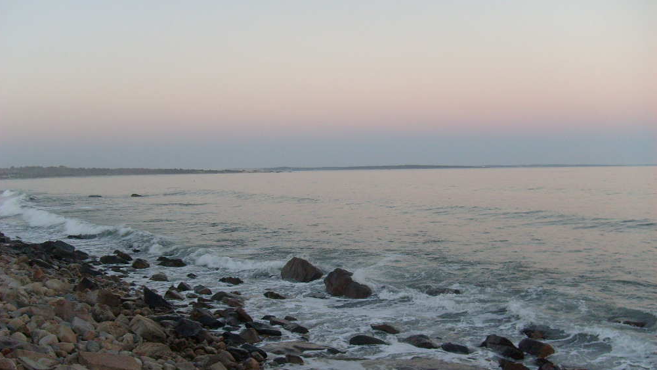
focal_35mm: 39
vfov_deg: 30.4
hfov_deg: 51.6
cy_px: 215
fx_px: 679
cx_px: 322
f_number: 2.8
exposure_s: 1/60
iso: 80
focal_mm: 5.8
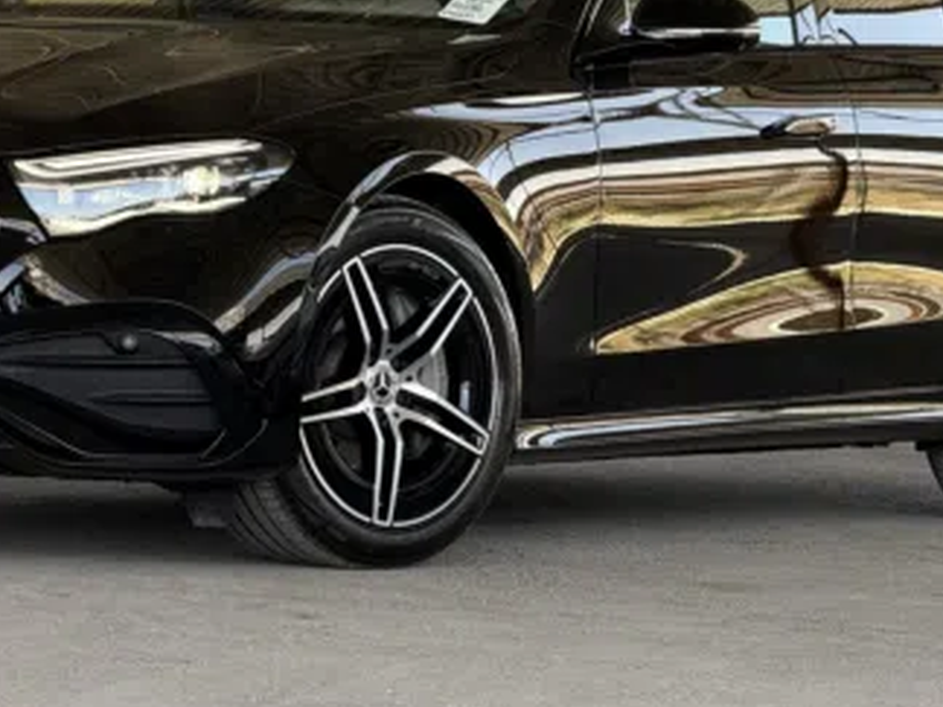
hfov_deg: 8.3
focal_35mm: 237
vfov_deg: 6.3
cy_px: 227
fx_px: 6456
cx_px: 314
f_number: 2.8
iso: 64
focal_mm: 15.66
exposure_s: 1/110
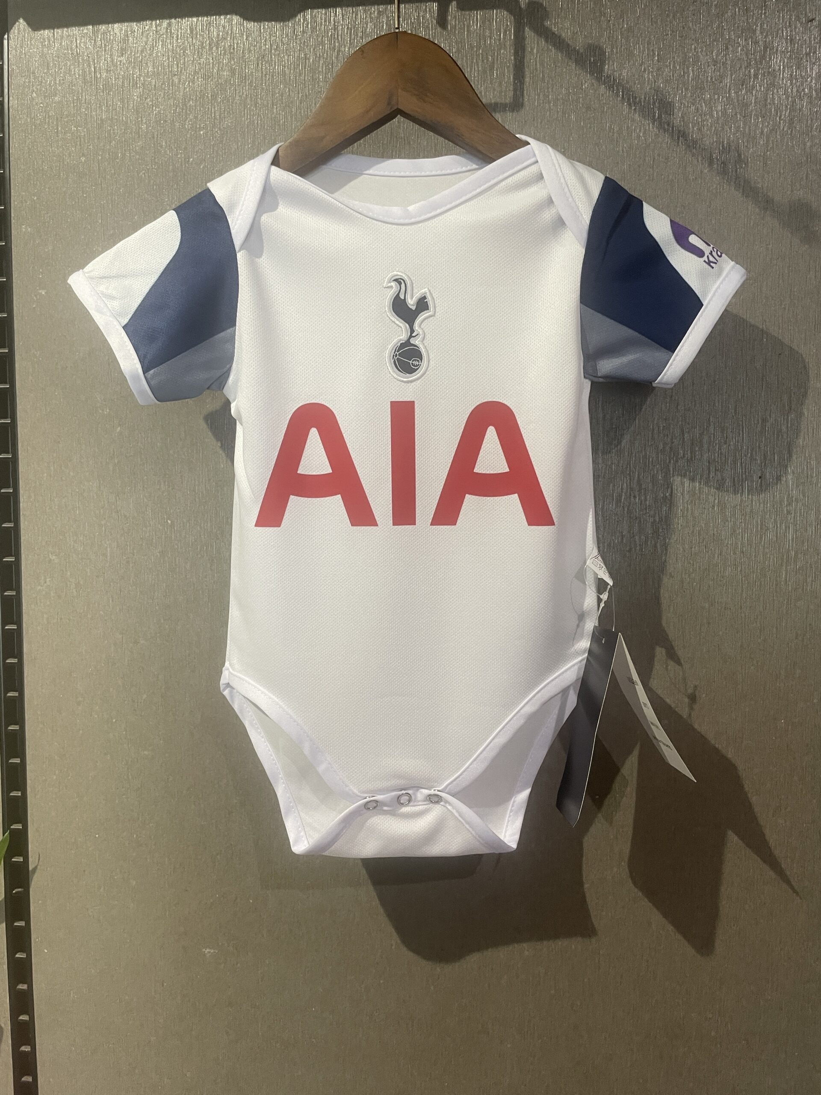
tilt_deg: -2.9
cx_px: 410
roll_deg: +0.1
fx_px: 822
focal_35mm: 26
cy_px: 548
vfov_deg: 67.3
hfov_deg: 53.1
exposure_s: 1/60
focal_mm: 4.2
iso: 125
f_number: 1.6
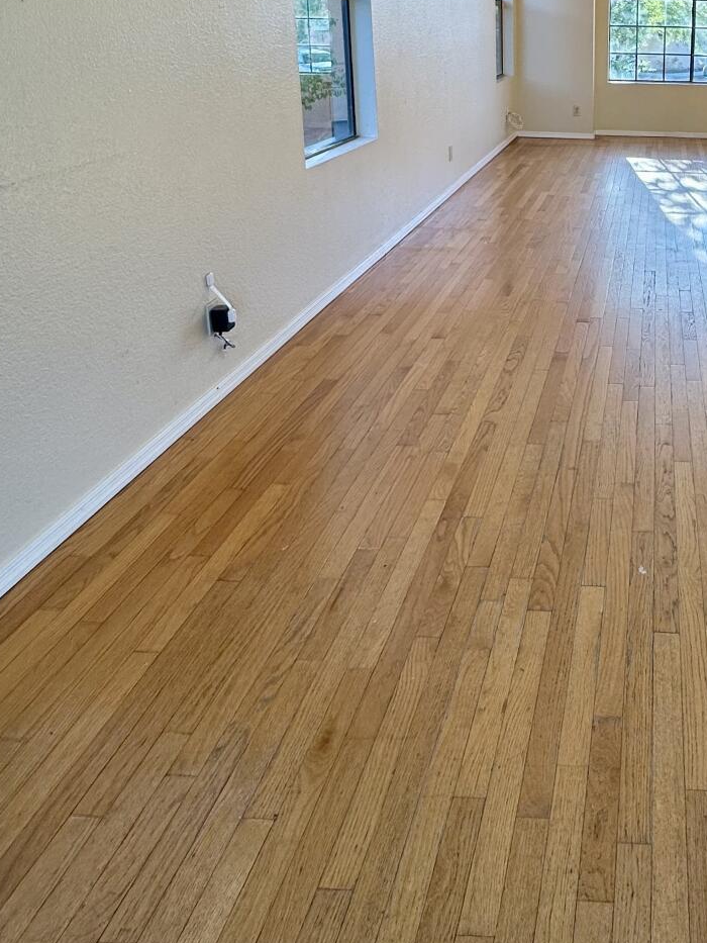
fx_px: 817
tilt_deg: -12.1
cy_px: 187
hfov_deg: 42.9
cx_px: 636
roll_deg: -0.9
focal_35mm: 30
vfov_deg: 55.7
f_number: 2.2
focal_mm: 2.22
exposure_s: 1/155
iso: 40
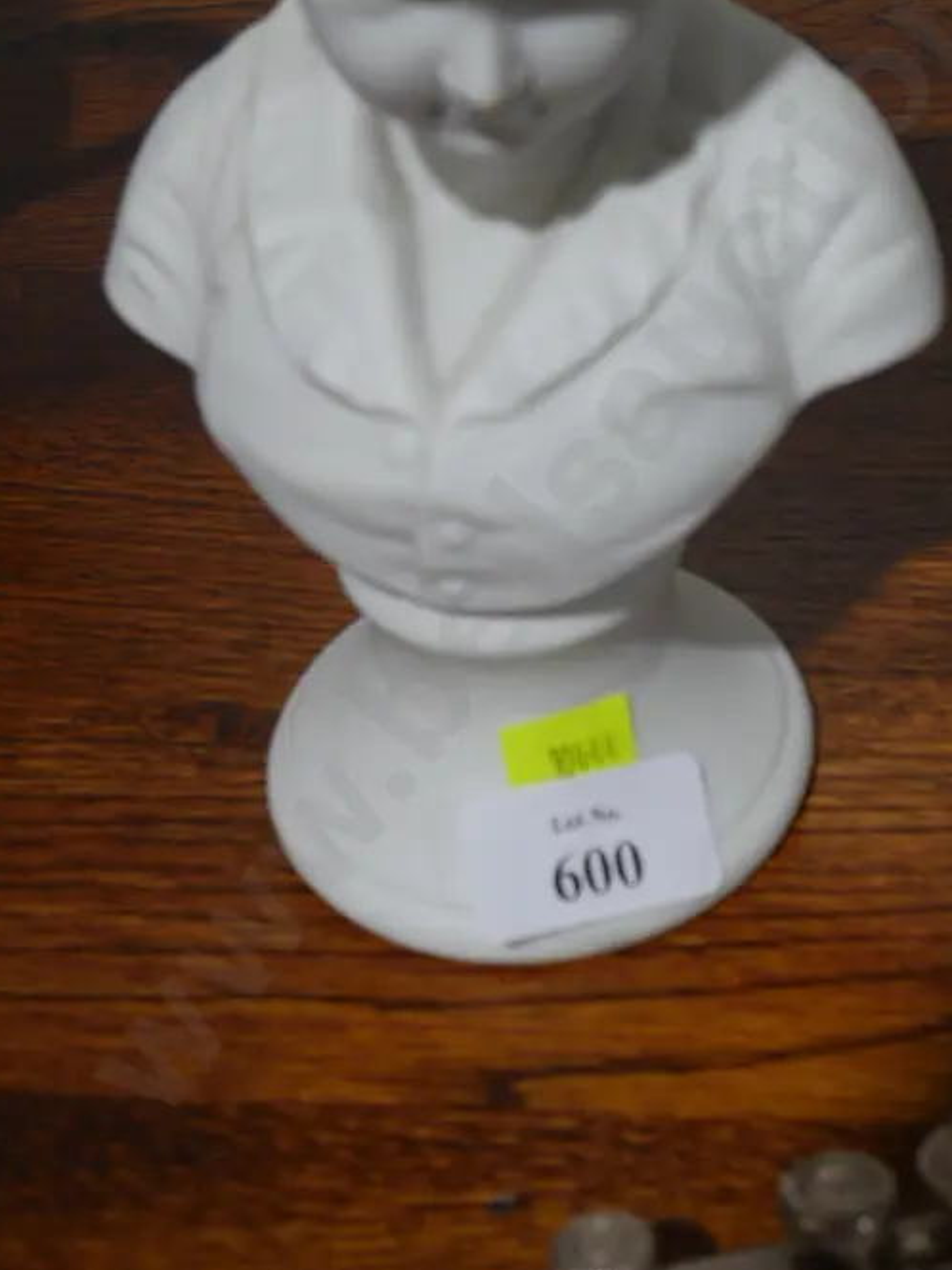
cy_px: 319
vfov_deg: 26.0
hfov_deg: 19.8
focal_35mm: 74
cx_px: 711
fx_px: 2714
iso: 250
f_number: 5.2
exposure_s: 1/60
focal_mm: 24
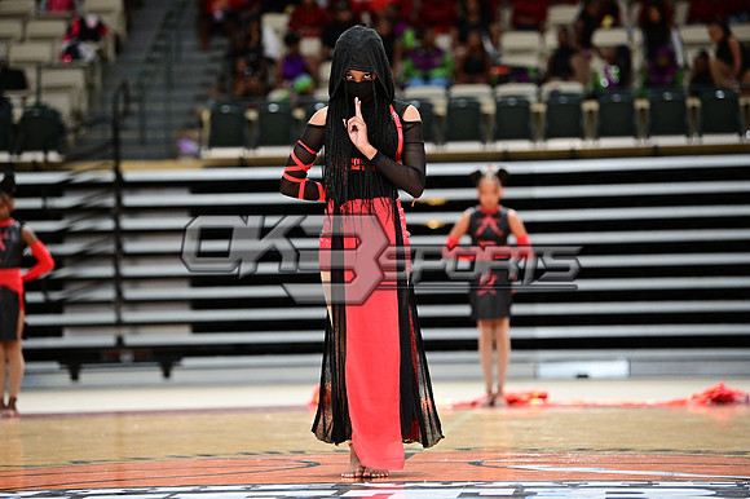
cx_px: 375
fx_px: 2811
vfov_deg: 10.1
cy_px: 250
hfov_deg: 15.2
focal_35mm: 135
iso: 6400
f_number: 3.2
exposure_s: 1/1000
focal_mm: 135
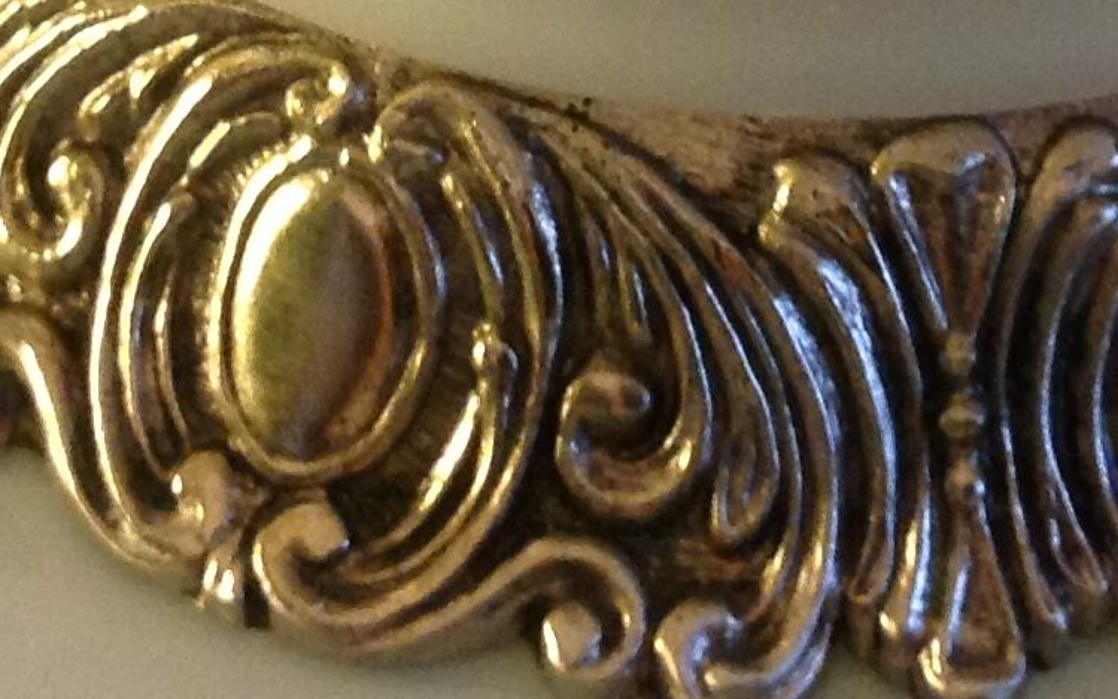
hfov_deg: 16.3
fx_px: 3901
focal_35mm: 128
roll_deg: +1.1
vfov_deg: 9.6
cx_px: 693
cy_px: -698
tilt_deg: -39.9
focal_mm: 4.28
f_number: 2.4
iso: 250
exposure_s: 1/15
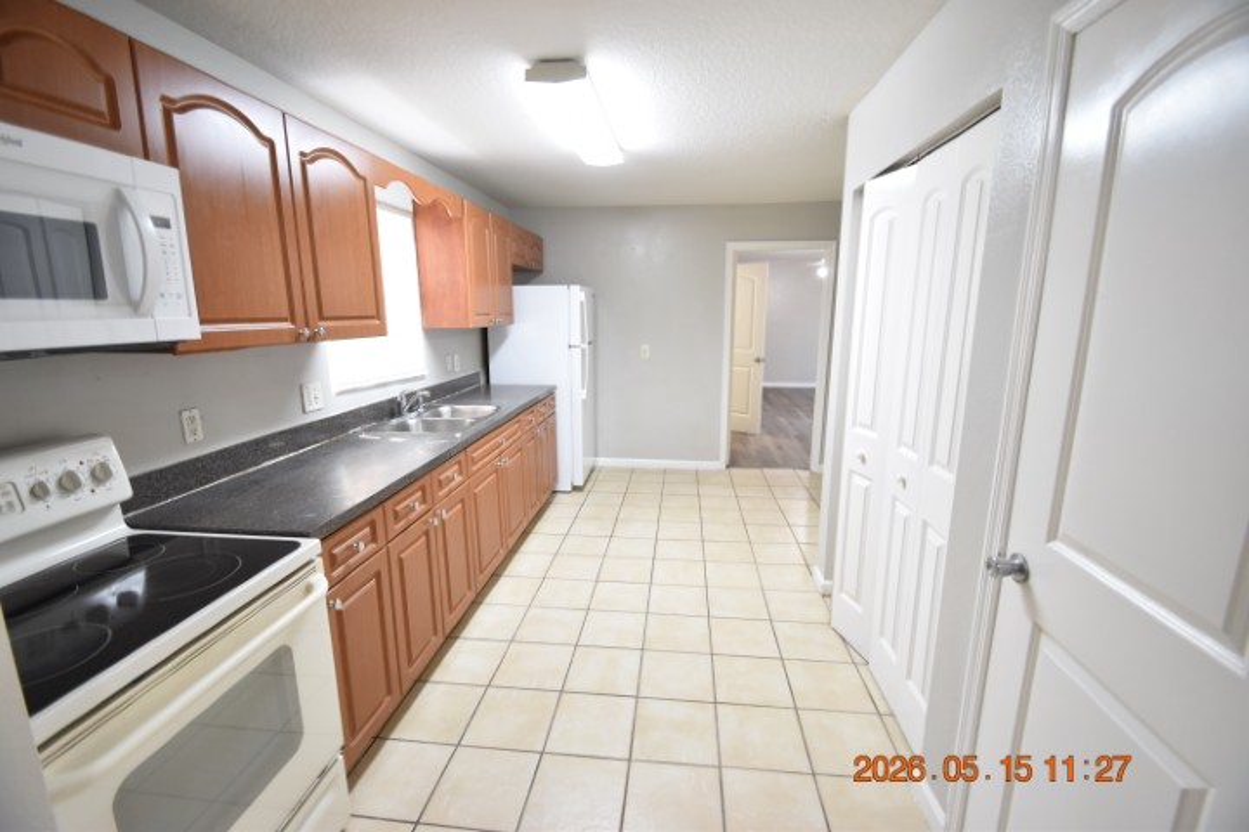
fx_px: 520
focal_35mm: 15
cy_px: 416
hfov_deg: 100.4
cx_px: 624
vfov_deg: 77.3
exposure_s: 1/20
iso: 800
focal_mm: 10
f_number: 3.5
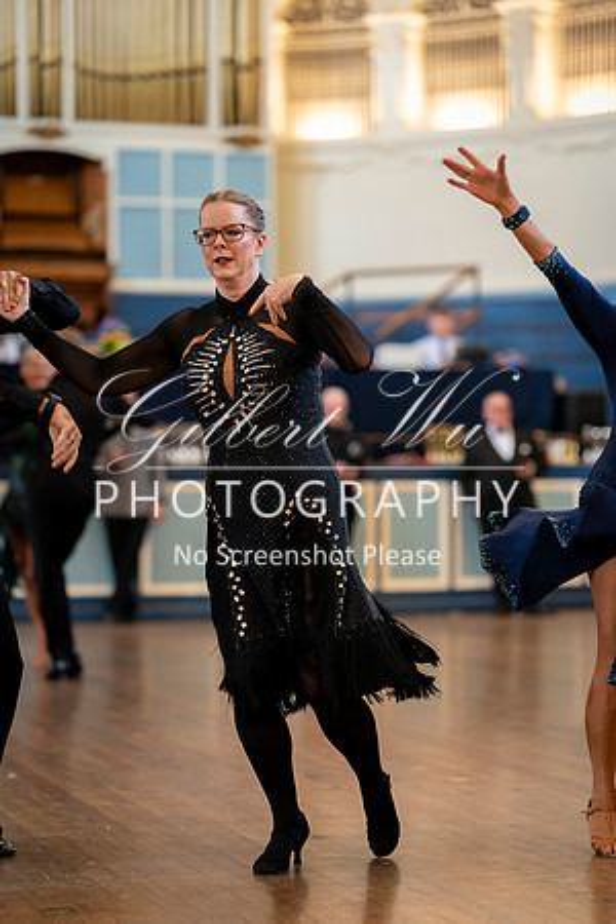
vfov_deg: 23.9
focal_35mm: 85
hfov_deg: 16.1
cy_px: 462
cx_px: 308
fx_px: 2181
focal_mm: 85
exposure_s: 1/500
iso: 6400
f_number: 1.8
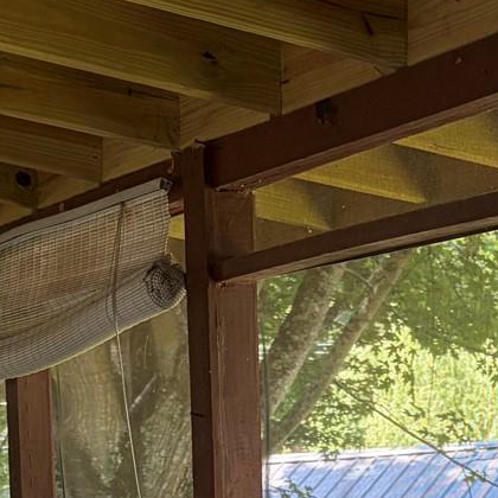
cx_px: 142
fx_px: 1823
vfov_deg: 14.7
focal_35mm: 112
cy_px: 706
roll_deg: +2.6
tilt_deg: -5.7
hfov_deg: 15.5
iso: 100
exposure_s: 1/143
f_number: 1.6
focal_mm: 5.96
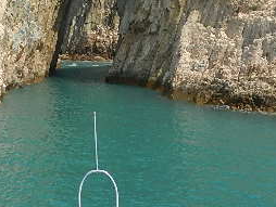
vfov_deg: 19.2
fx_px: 583
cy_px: -36
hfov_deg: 26.3
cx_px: 65
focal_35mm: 73
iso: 160
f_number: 3.6
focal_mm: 5.1
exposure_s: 1/1250
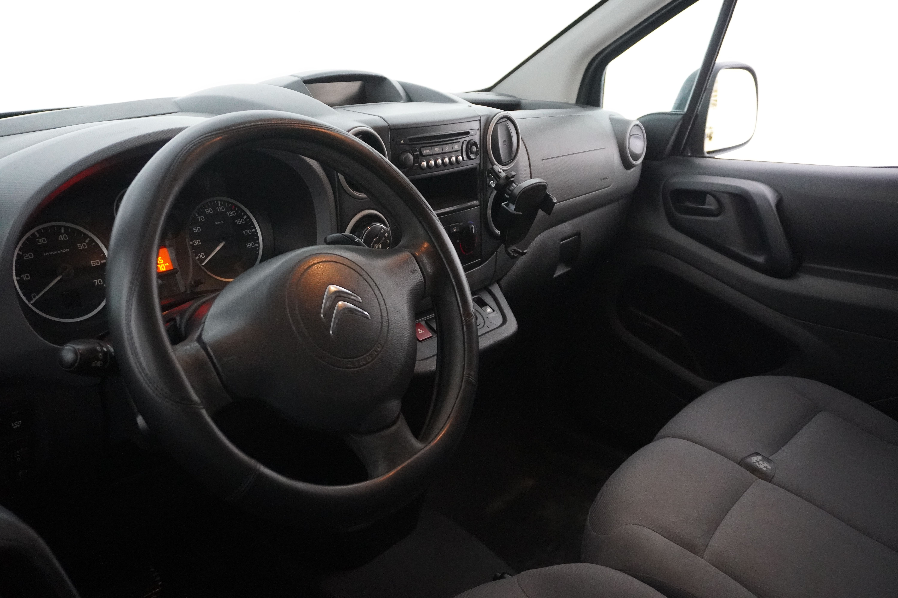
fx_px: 823
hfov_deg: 57.2
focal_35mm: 33
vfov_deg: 40.0
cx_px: 449
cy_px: 299
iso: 6400
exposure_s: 1/60
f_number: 4
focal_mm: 22
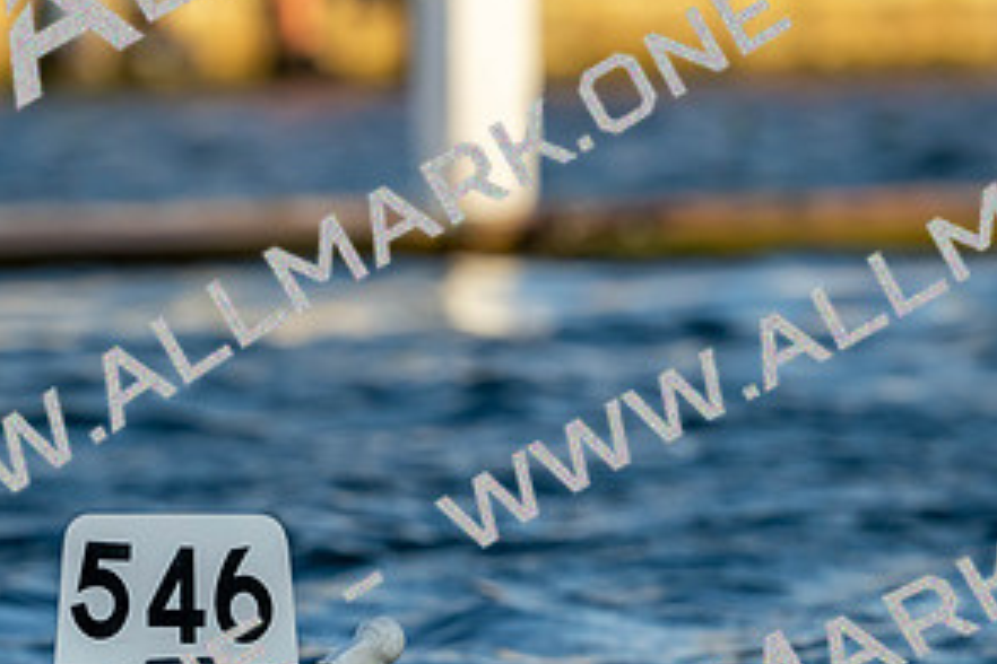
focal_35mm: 594
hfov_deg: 3.5
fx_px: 16449
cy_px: 605
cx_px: 190
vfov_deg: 2.3
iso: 800
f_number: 5.6
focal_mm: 301
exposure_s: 1/2000
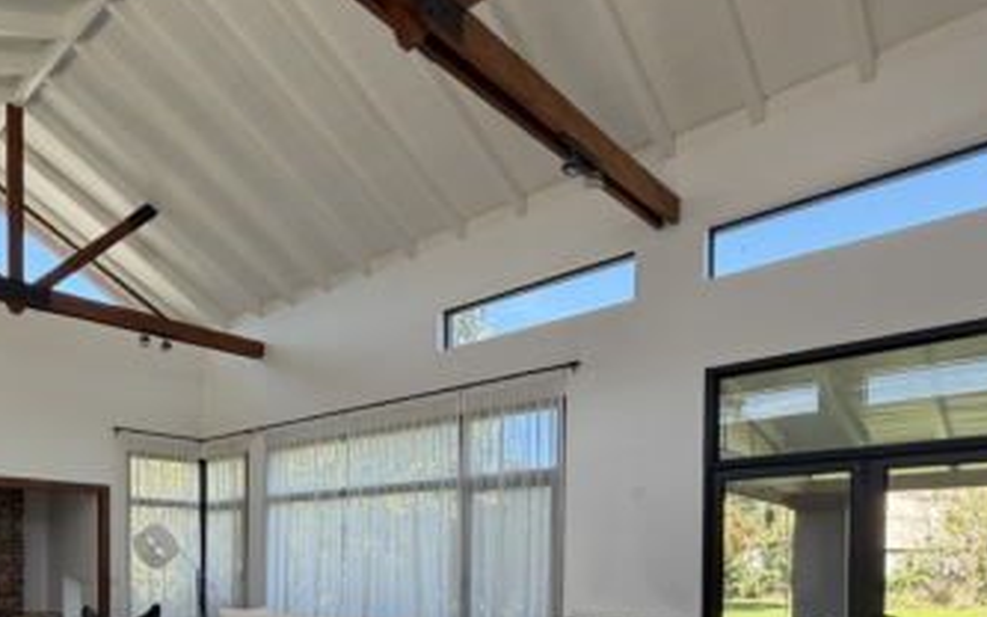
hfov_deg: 67.1
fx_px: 699
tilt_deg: -1.0
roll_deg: -0.6
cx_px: 279
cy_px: 567
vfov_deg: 43.1
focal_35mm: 26
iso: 80
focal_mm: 2.22
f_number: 2.2
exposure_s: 1/121
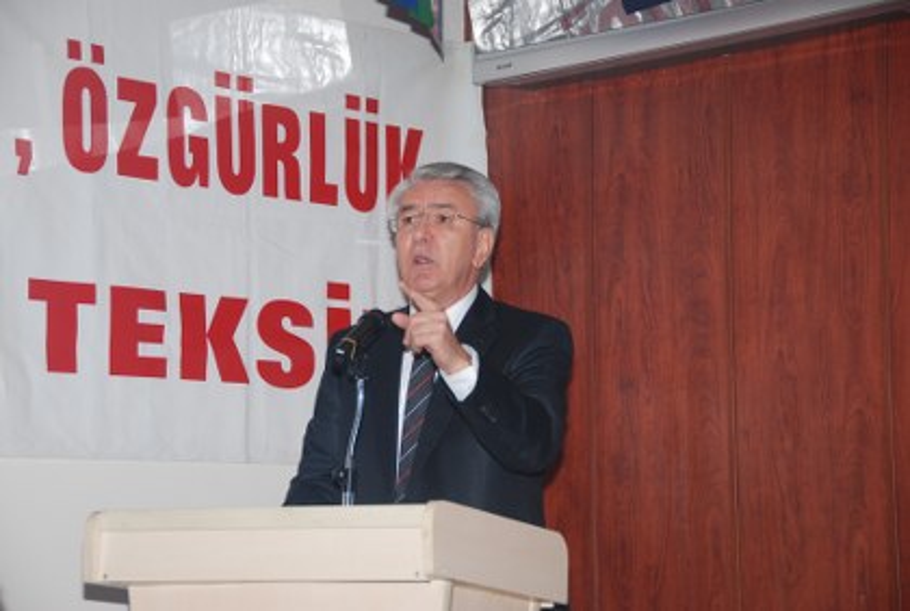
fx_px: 2660
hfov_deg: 19.4
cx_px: 455
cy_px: 306
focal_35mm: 105
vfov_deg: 13.1
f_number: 5
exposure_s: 1/60
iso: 200
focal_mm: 70
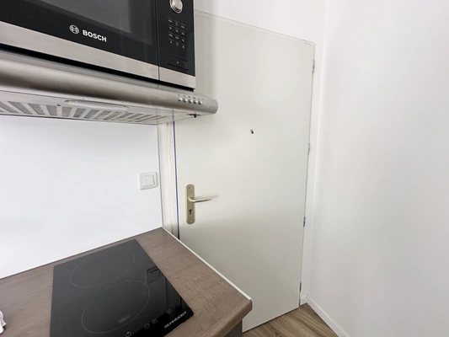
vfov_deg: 85.7
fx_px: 182
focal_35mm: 14
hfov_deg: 102.1
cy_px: 168
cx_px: 224
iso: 100
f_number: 2.2
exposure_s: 1/99
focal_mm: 2.22
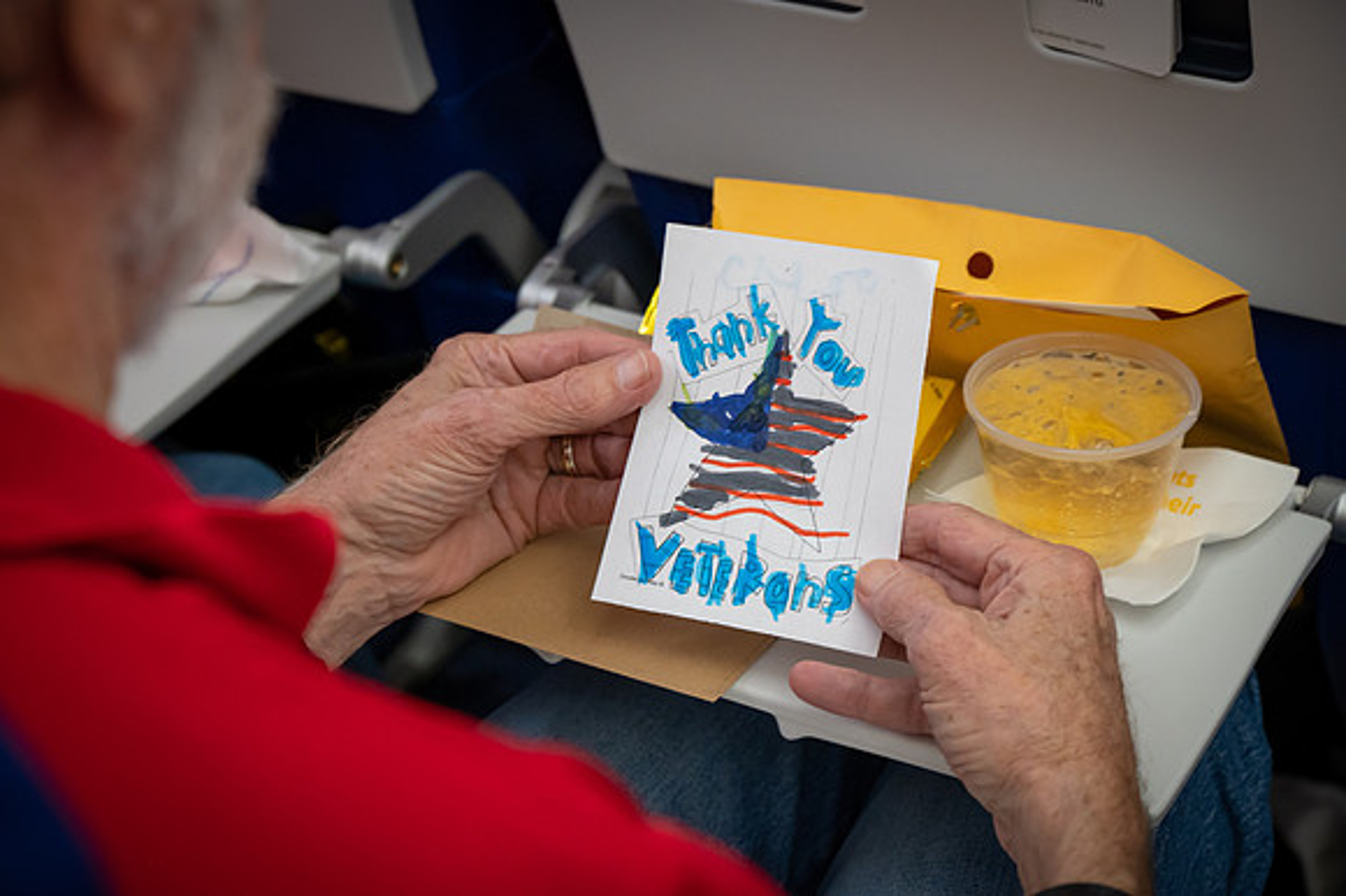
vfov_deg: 16.6
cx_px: 673
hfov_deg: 24.8
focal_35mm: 82
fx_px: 3064
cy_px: 448
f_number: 6.3
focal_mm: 82
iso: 5000
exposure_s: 1/60
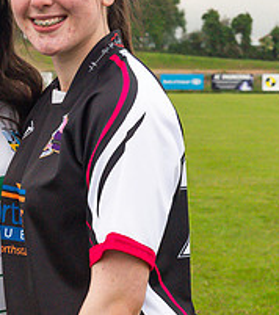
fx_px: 1527
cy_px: 168
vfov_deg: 11.8
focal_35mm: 157
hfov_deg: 10.3
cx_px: -5
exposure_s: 1/100
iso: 1600
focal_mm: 48
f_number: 4.5
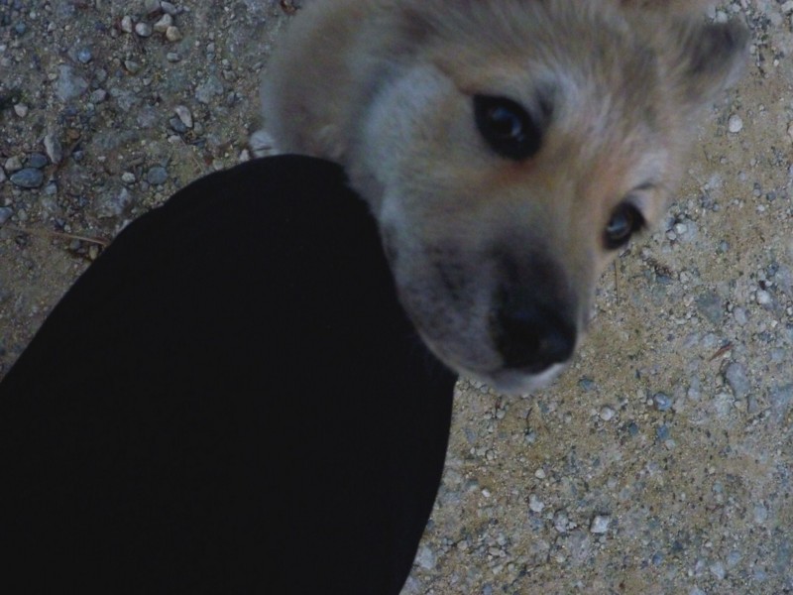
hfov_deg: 51.4
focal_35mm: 36
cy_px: 298
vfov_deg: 39.7
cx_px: 396
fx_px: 825
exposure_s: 1/125
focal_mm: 6.4
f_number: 3.9
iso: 400
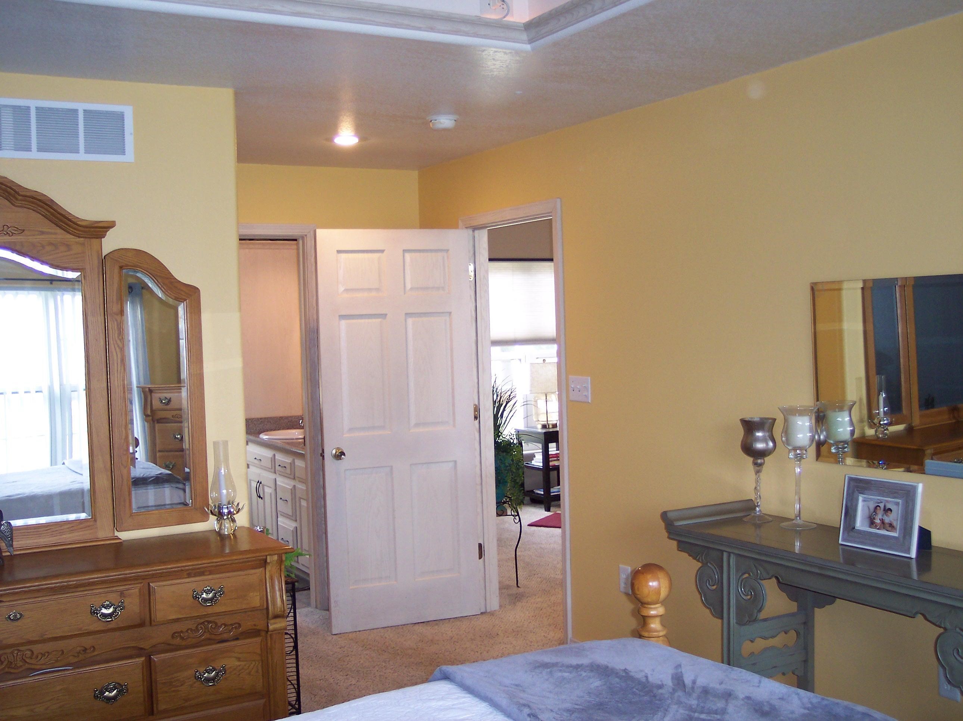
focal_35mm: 38
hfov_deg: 49.0
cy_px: 360
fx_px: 1057
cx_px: 482
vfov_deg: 37.7
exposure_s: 1/30
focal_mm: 8
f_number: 2.8
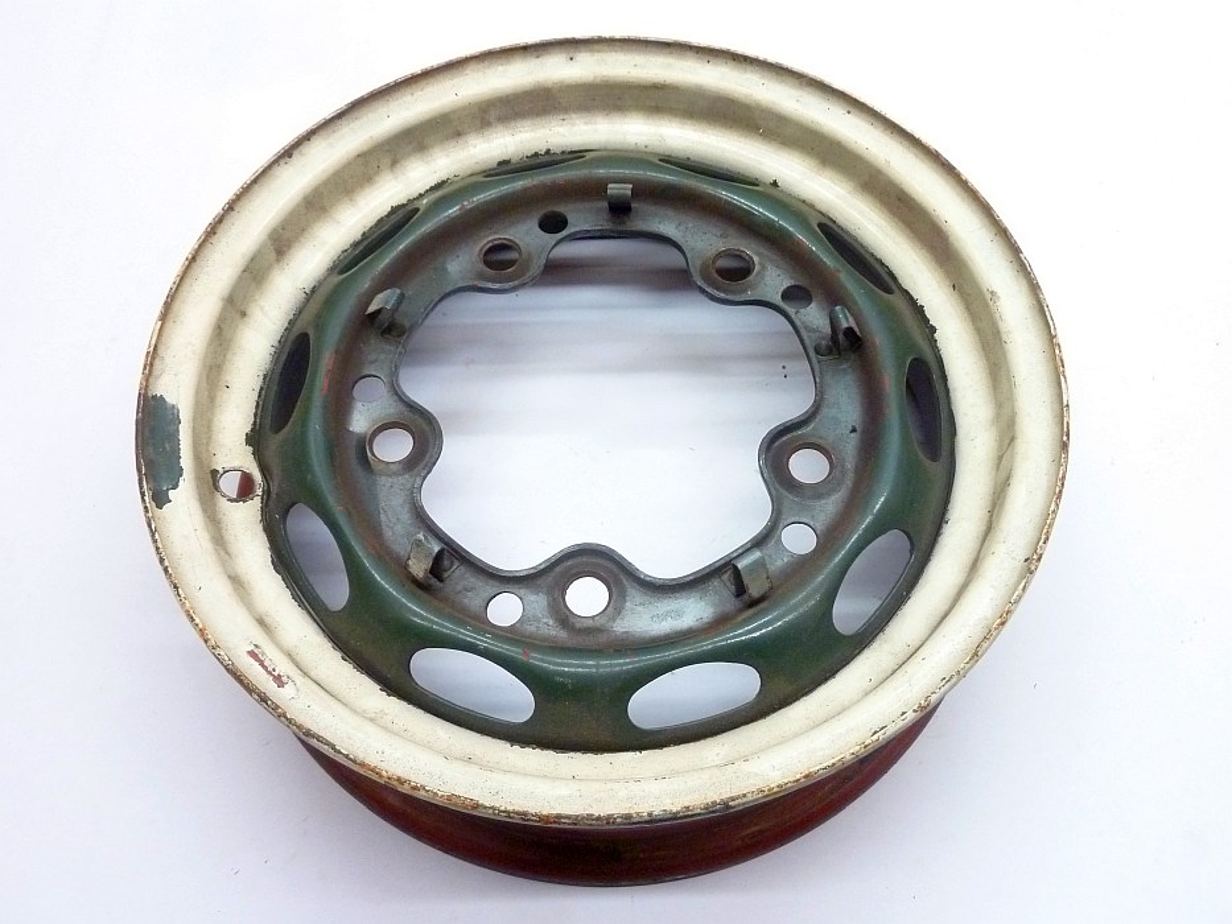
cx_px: 616
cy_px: 462
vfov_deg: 46.8
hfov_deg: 60.0
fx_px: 1068
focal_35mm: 30
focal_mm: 5
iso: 400
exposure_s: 1/30
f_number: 3.4
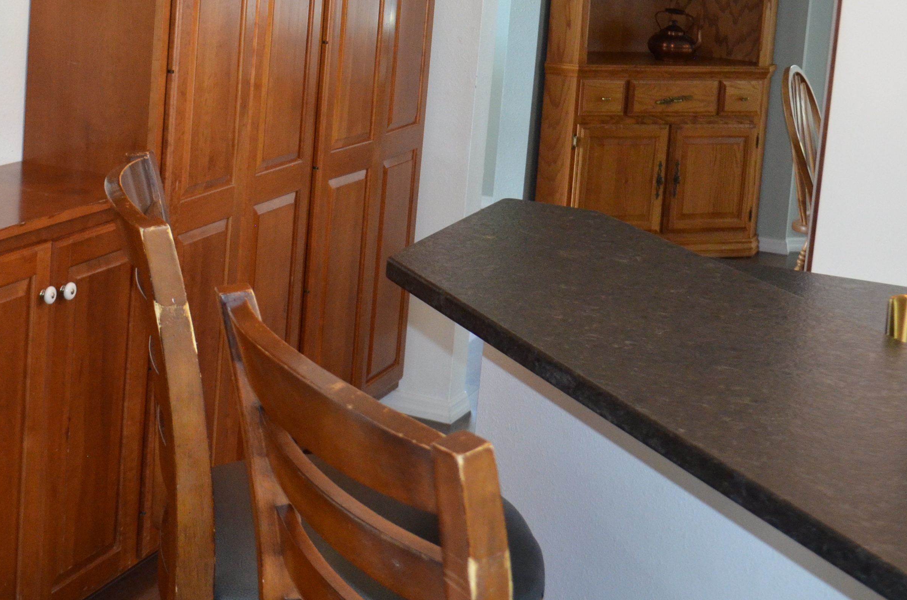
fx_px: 1710
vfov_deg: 19.6
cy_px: 79
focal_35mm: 68
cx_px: 306
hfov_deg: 29.5
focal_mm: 22
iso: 1400
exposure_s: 1/60
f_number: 3.8
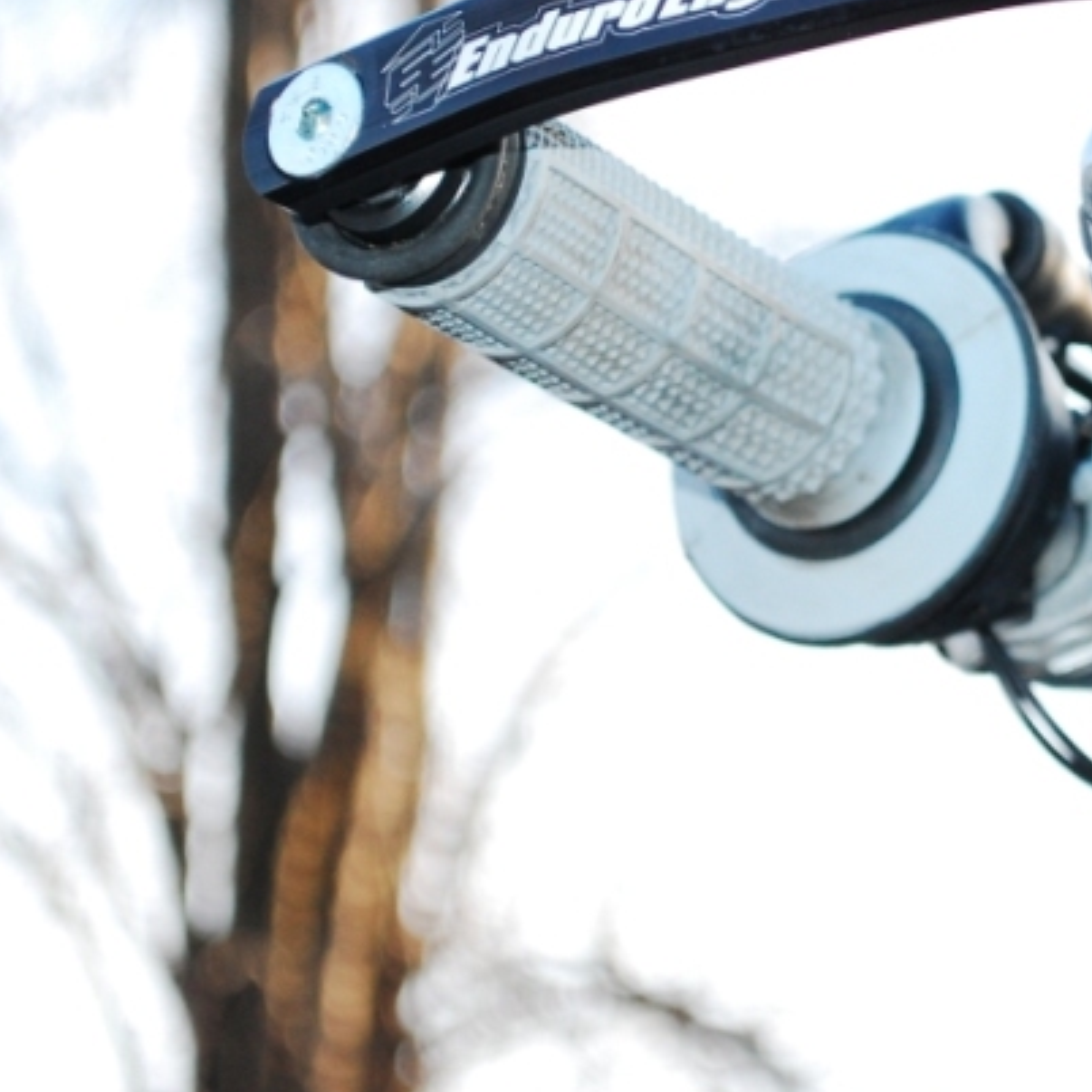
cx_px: 1032
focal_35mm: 137
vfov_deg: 12.7
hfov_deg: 12.6
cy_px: 334
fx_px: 4890
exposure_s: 1/400
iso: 800
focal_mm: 48
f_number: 5.6
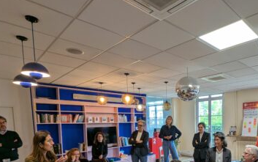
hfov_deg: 74.3
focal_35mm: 23
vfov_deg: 49.3
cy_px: 135
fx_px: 162
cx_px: 176
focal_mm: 1.95
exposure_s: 1/50
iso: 103
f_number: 2.2
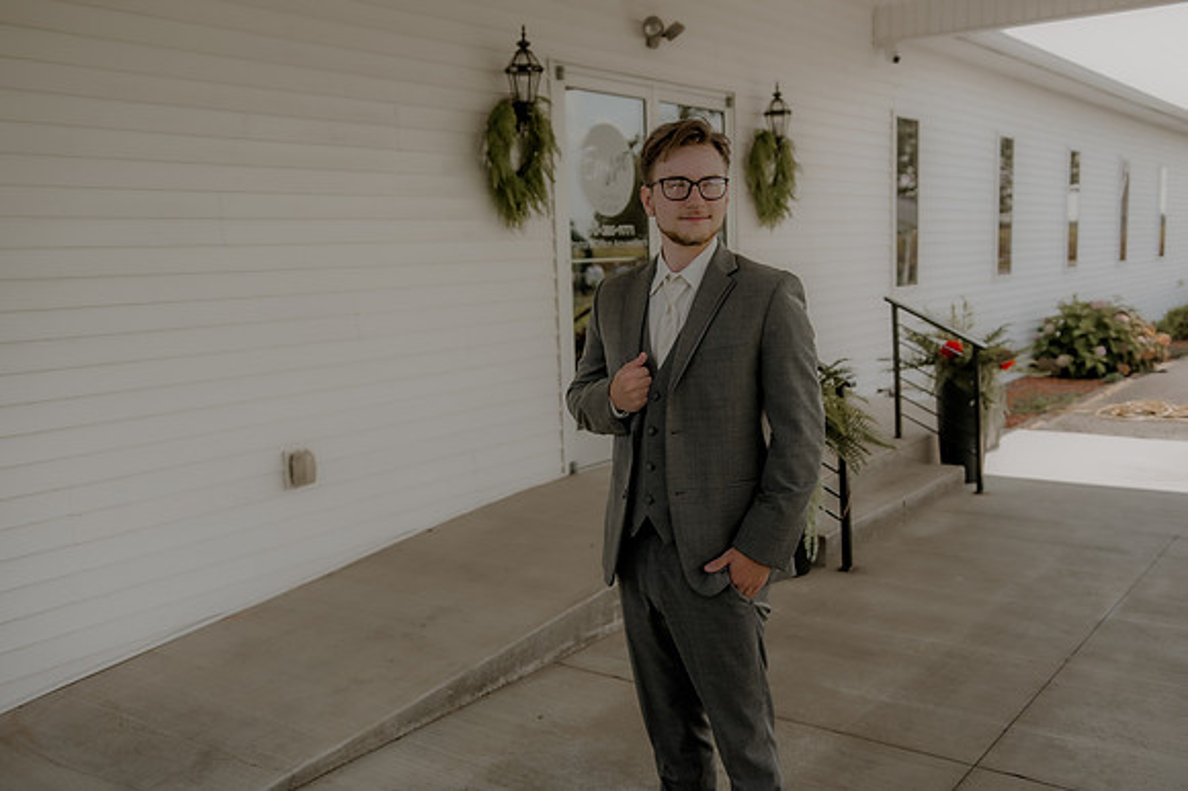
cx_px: 594
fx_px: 1121
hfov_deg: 55.8
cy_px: 396
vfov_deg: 38.8
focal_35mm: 34
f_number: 1.8
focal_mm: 23
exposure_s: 1/2500
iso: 400
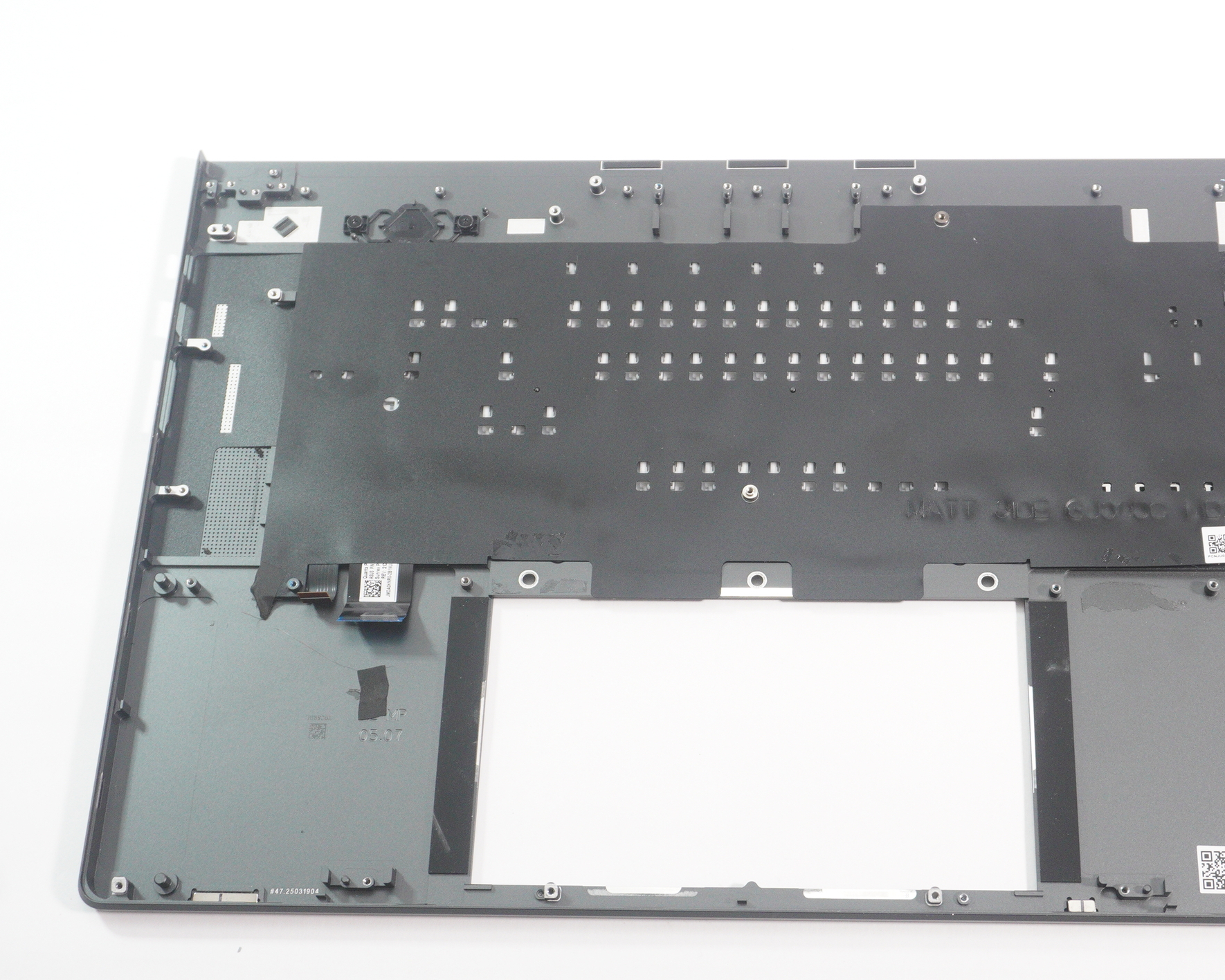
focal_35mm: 50
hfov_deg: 37.4
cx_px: 744
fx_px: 1801
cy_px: 547
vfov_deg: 30.4
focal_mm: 25
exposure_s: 1/30
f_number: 5.6
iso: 1250
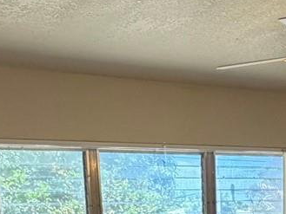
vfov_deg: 18.8
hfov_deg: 28.3
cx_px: 197
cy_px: 329
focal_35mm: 68
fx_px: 562
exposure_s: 1/120
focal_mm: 2.22
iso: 160
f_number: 2.2
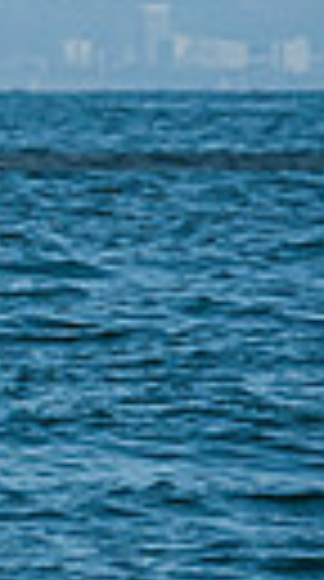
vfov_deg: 2.2
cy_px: 132
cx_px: -1056
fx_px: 15057
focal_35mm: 980
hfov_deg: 1.2
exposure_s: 1/1250
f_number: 6.3
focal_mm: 155
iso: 320
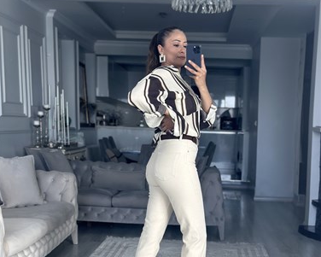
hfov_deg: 30.0
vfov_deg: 24.0
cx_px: 160
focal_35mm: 63
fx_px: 599
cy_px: 186
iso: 100
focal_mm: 6.86
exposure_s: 1/172
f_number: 1.78
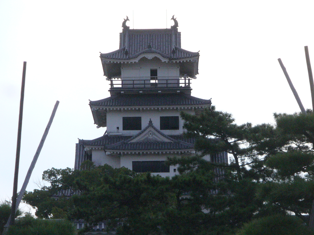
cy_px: 118
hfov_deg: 10.0
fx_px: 1787
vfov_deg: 7.5
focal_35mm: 197
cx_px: 157
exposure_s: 1/800
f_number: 8.8
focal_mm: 32.5
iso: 400
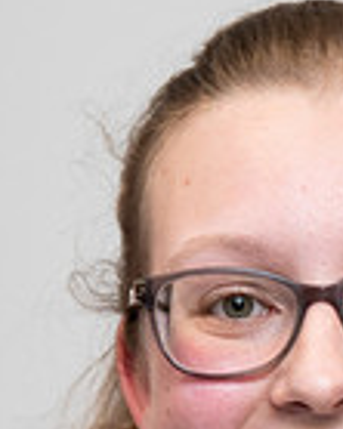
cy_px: 989
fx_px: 6301
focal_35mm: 496
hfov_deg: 3.1
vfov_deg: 3.8
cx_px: 323
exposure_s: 1/160
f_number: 3.2
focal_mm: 50
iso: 100
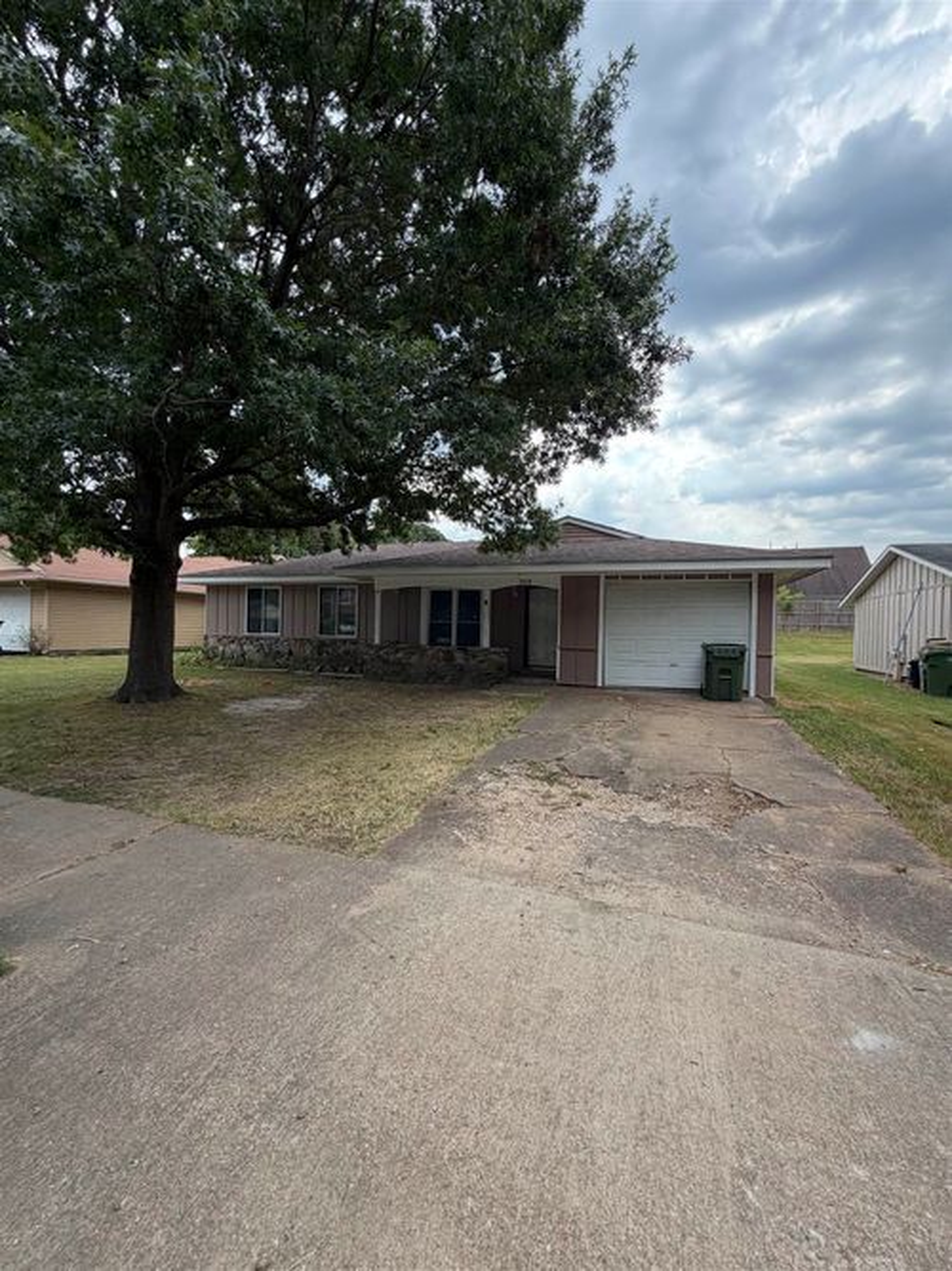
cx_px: 476
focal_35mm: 14
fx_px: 514
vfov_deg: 102.1
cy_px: 636
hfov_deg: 85.7
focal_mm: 2.22
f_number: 2.2
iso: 40
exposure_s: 1/502
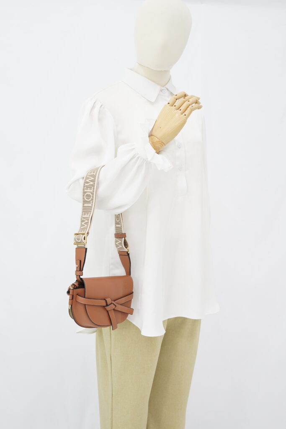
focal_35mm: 50
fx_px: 596
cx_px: 143
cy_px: 214
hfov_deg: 27.0
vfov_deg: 39.6
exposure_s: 1/8
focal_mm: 50
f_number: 6.3
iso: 640
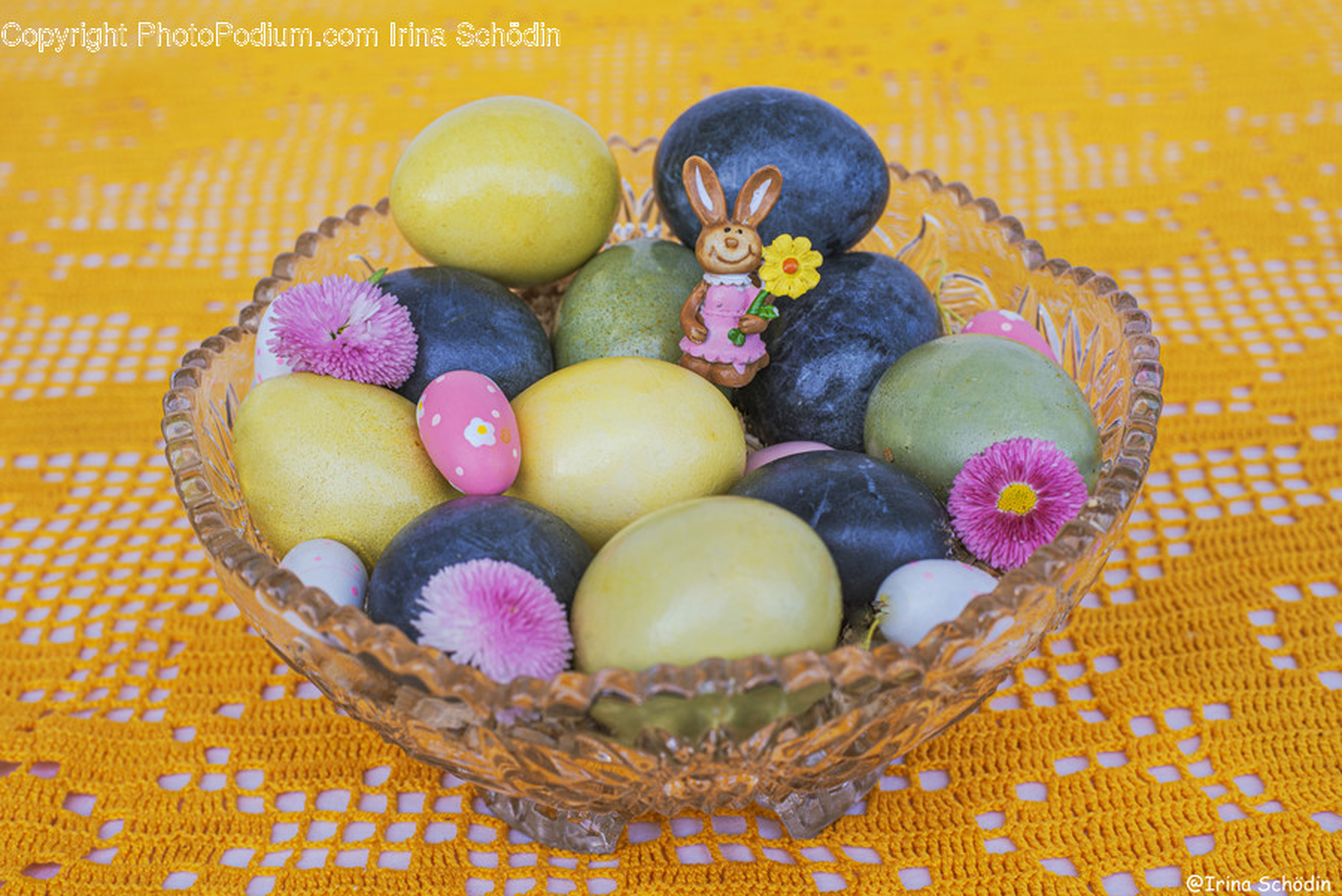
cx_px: 671
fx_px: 1865
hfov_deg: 39.6
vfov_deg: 27.0
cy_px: 448
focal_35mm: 50
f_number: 8
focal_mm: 50
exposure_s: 1/40
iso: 100
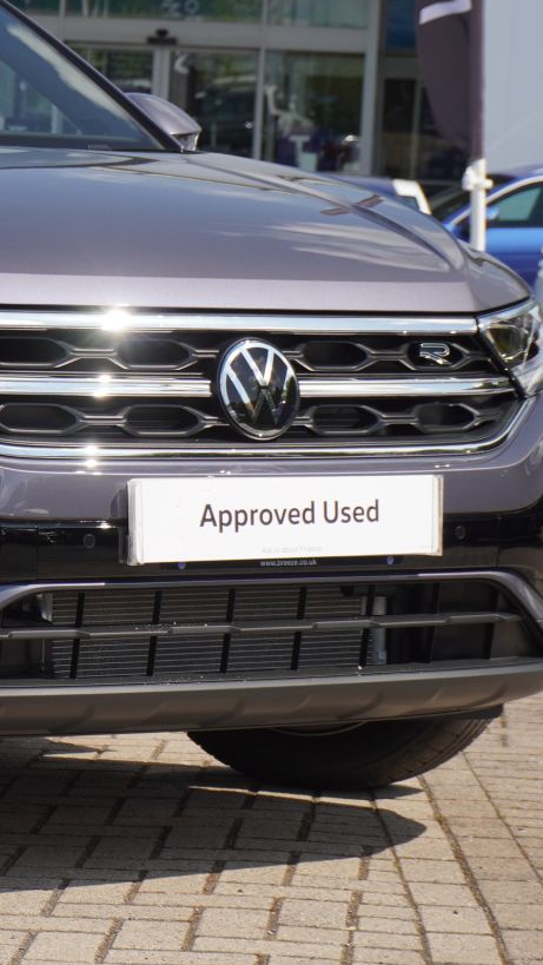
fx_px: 3531
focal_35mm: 138
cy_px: 370
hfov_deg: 8.6
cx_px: -245
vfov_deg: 15.5
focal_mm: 45
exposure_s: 1/400
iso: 200
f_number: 5.6
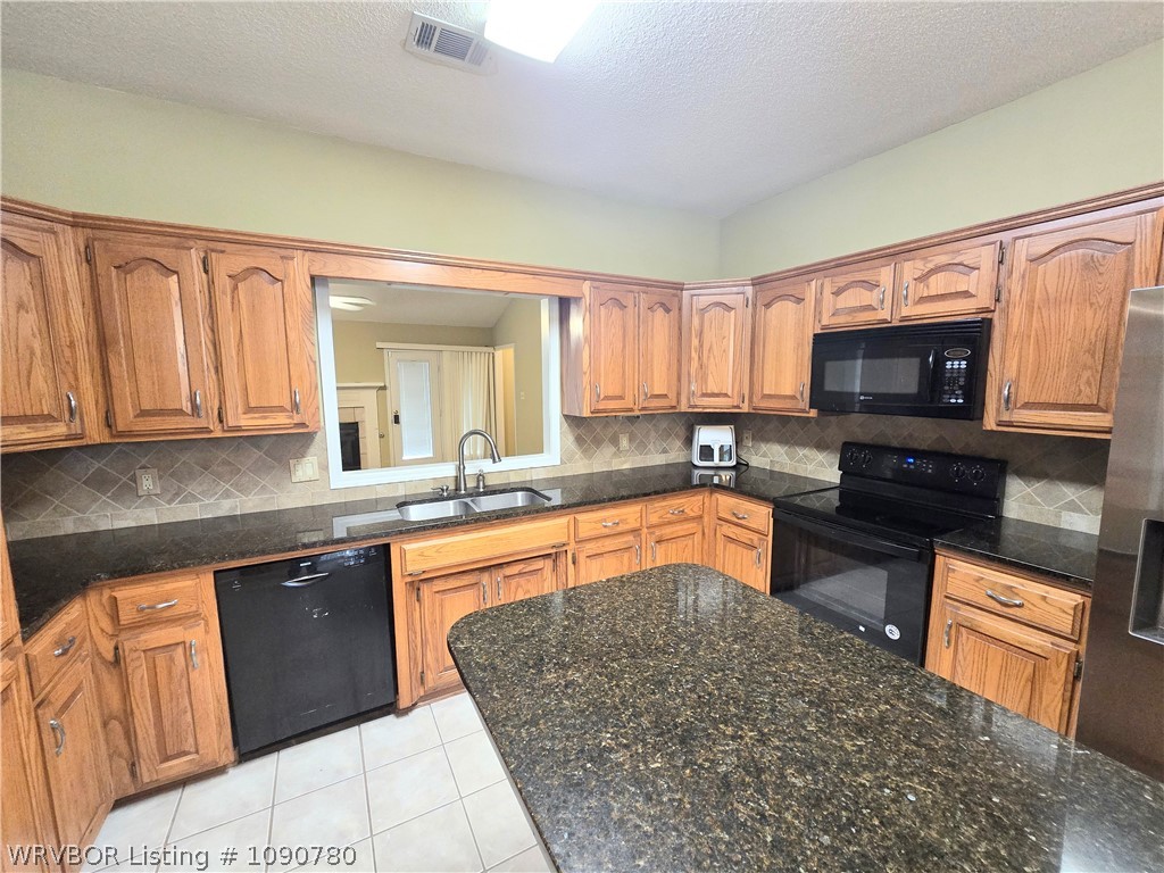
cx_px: 582
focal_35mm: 13
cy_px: 436
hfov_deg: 106.2
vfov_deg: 89.9
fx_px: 437
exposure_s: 1/60
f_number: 2.2
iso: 500
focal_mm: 2.2
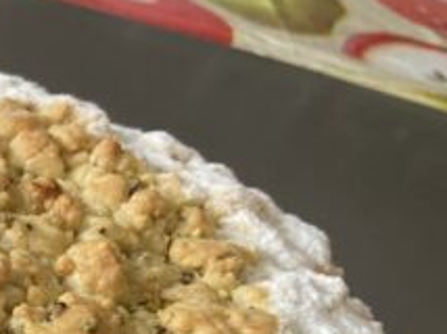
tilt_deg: -41.9
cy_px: 380
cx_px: -227
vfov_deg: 17.5
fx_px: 1045
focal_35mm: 81
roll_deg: -19.3
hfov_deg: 20.6
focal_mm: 4.25
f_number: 1.8
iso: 200
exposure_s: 1/60
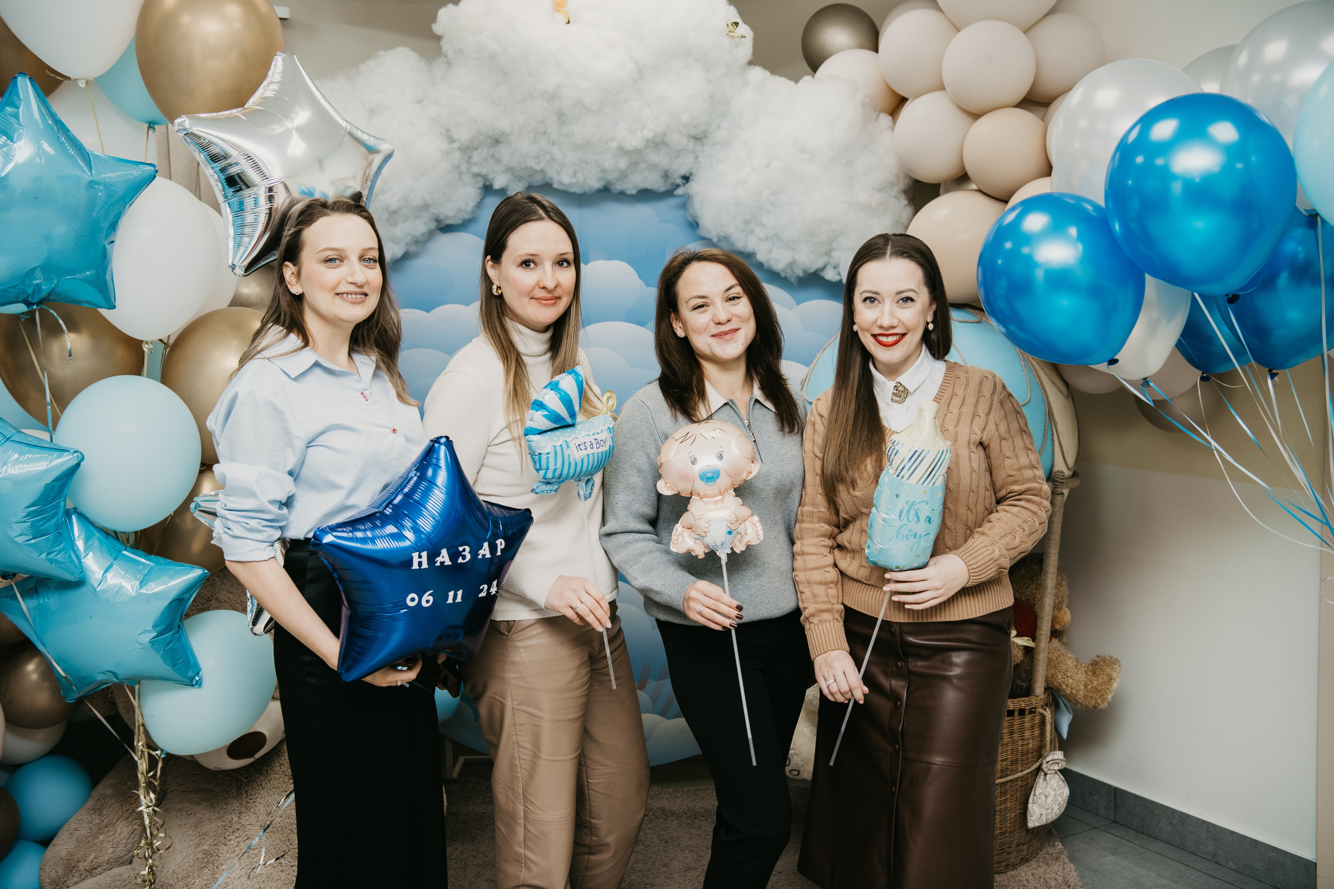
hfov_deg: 48.5
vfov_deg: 33.4
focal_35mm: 40
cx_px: 667
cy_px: 444
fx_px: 1482
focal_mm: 40
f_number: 4
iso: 160
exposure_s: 1/160
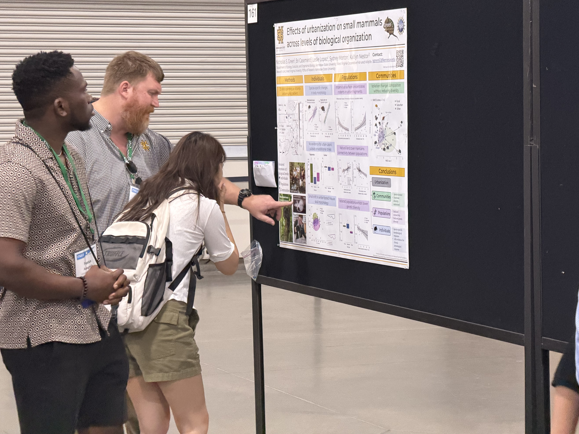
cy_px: 205
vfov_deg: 13.7
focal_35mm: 108
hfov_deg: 18.2
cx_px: 273
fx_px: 1806
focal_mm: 16.89
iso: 640
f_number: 2.8
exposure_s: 1/60
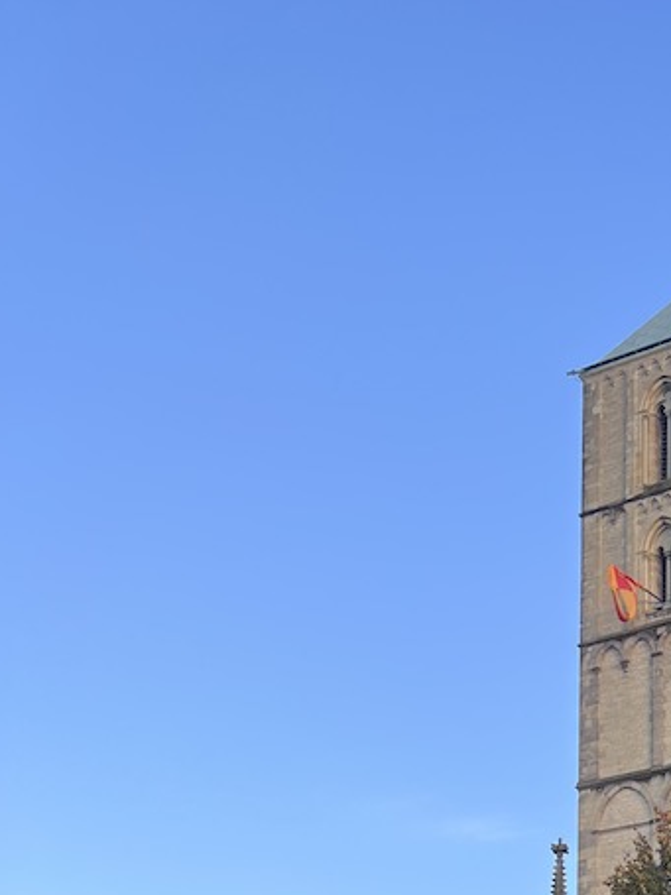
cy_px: 1096
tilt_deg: +10.7
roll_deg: -0.4
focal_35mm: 64
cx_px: 819
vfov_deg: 26.6
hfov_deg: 21.2
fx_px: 1655
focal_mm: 5.7
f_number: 1.5
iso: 50
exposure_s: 1/588
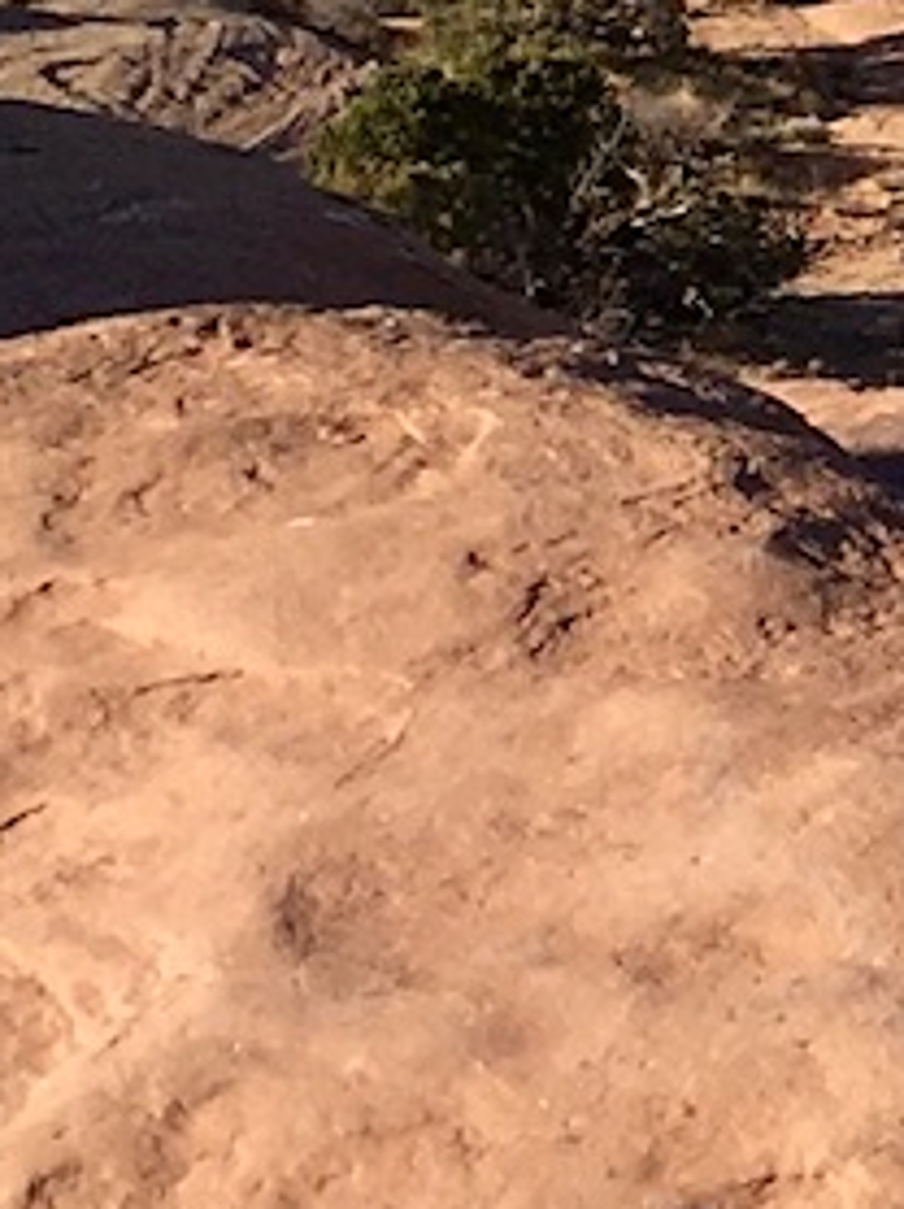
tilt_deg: -10.3
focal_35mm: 214
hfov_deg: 6.4
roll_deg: -0.5
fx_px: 7463
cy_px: -296
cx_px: 2660
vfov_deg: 9.1
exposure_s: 1/1425
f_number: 2.2
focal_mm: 4.15
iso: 25
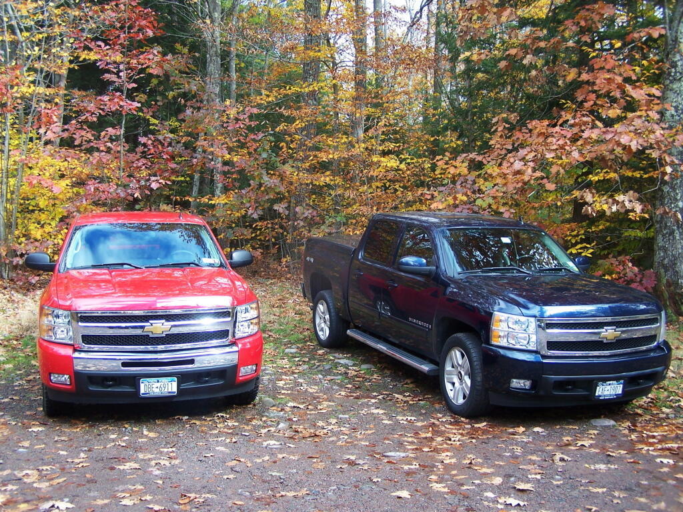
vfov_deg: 37.7
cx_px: 342
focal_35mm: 38
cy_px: 256
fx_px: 750
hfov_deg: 49.0
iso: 80
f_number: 2.8
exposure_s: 1/125
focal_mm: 6.3
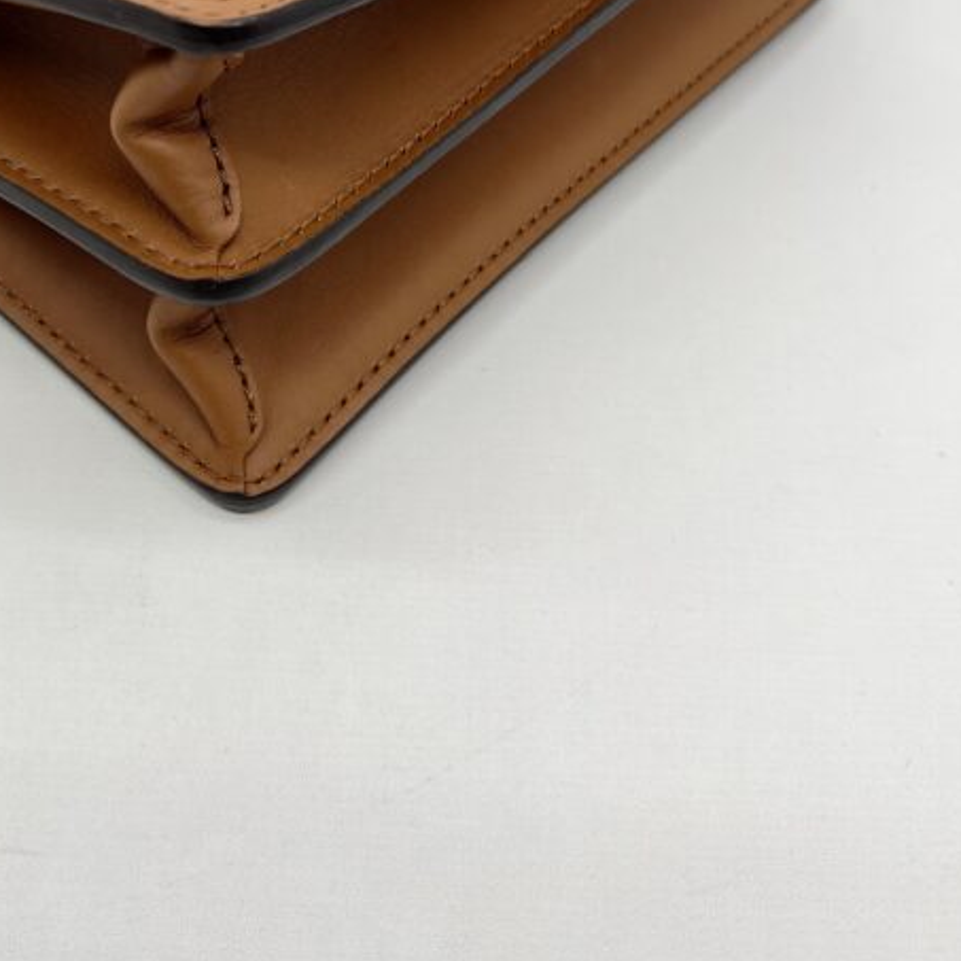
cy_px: 85
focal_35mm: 52
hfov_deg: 32.2
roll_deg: -5.3
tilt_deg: -41.5
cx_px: 244
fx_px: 1633
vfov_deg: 31.2
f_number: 1.5
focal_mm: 5.7
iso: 32
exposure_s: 1/151
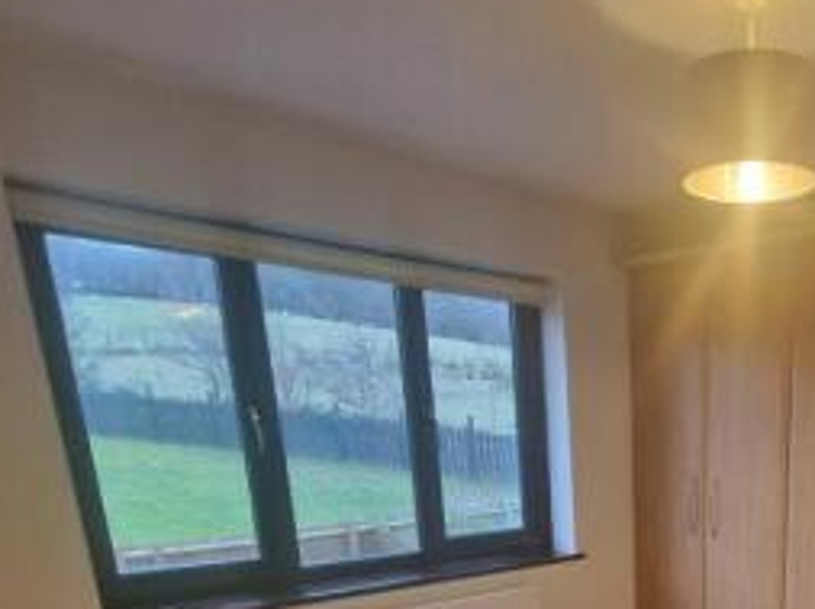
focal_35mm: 30
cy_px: 659
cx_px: 710
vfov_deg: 39.0
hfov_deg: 53.6
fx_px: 705
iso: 320
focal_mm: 2.2
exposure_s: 1/60
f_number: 2.2
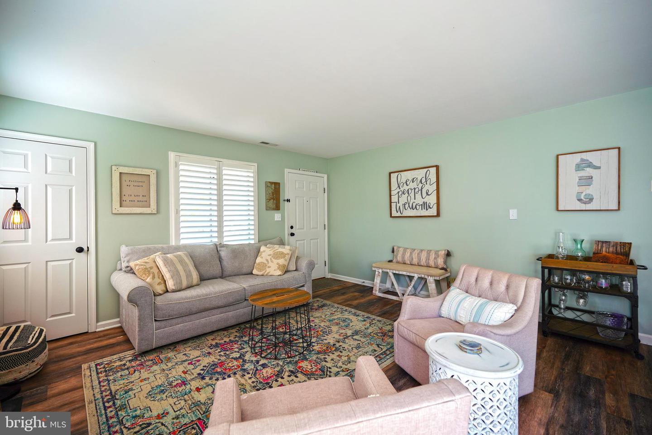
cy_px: 218
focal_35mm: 15
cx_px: 326
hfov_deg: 100.4
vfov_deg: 77.3
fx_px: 272
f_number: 3.5
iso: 100
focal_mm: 10
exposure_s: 1/50
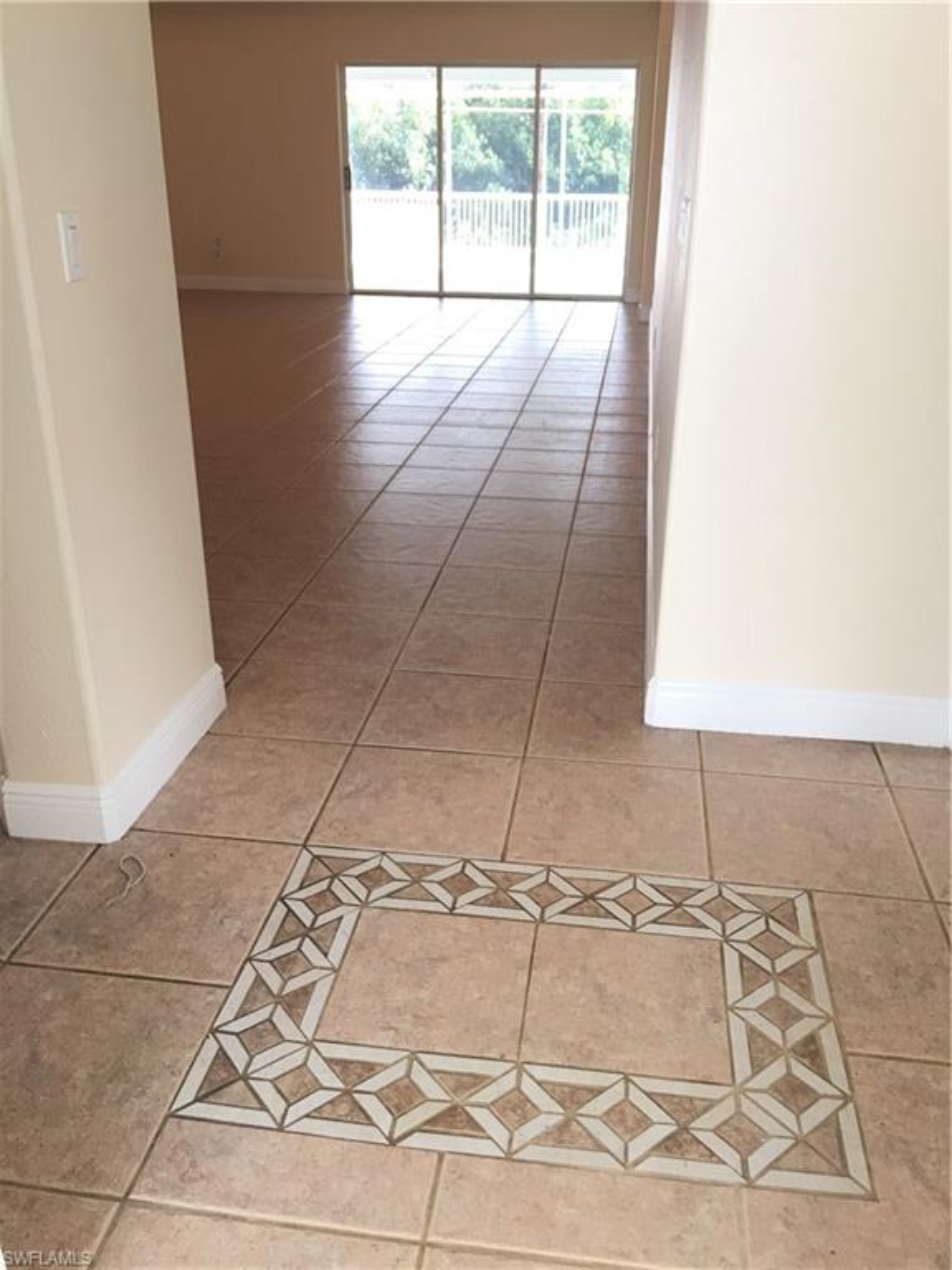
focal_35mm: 29
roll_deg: -1.4
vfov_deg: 61.7
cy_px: 635
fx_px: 1063
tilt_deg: -22.9
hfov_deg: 48.2
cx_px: 476
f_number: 2.2
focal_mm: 4.15
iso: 32
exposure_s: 1/33
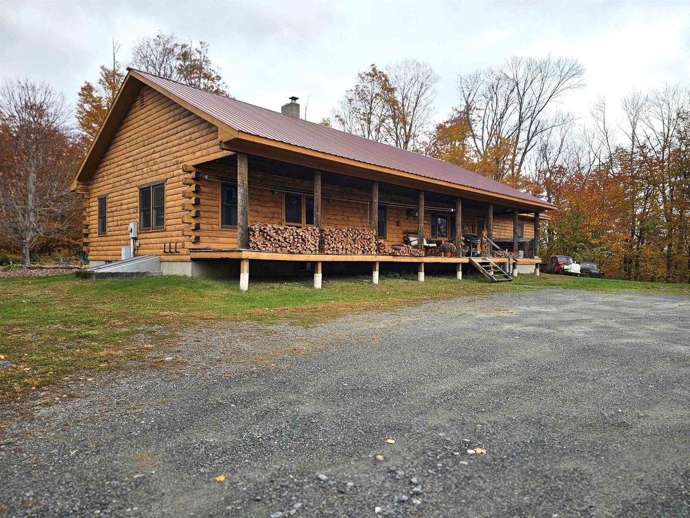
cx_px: 345
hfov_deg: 73.9
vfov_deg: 58.9
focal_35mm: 23
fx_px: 458
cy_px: 259
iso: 10
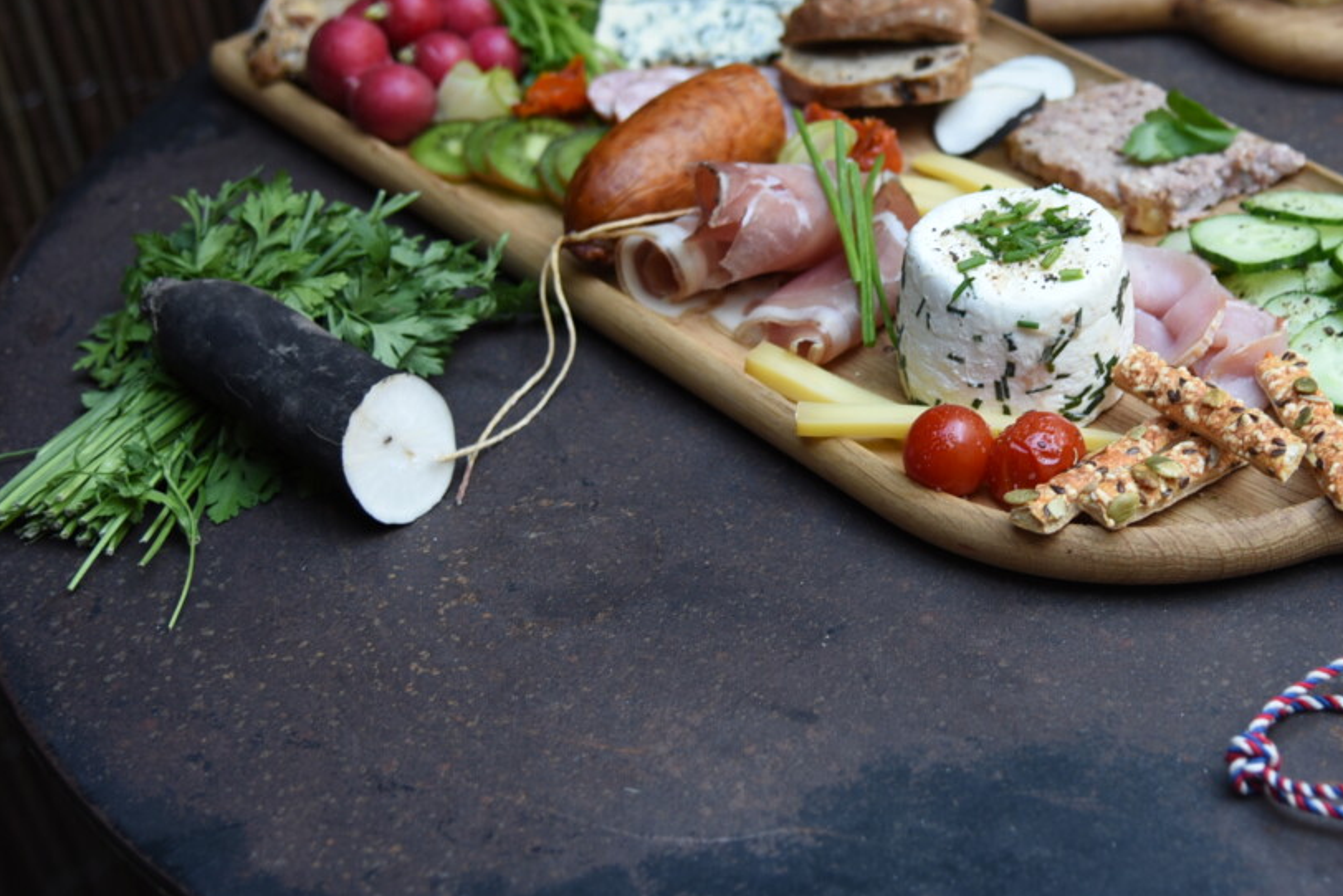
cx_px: 973
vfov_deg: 16.6
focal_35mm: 82
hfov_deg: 24.5
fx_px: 3060
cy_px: 246
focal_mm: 52
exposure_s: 1/100
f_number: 4
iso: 320
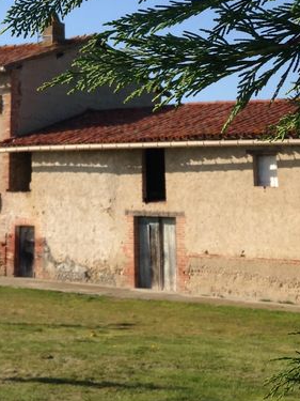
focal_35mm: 88
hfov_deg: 16.4
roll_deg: -1.7
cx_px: 4
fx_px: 1017
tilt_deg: +10.1
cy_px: -12
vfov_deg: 21.4
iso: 50
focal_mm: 4.12
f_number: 2.4
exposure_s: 1/1427
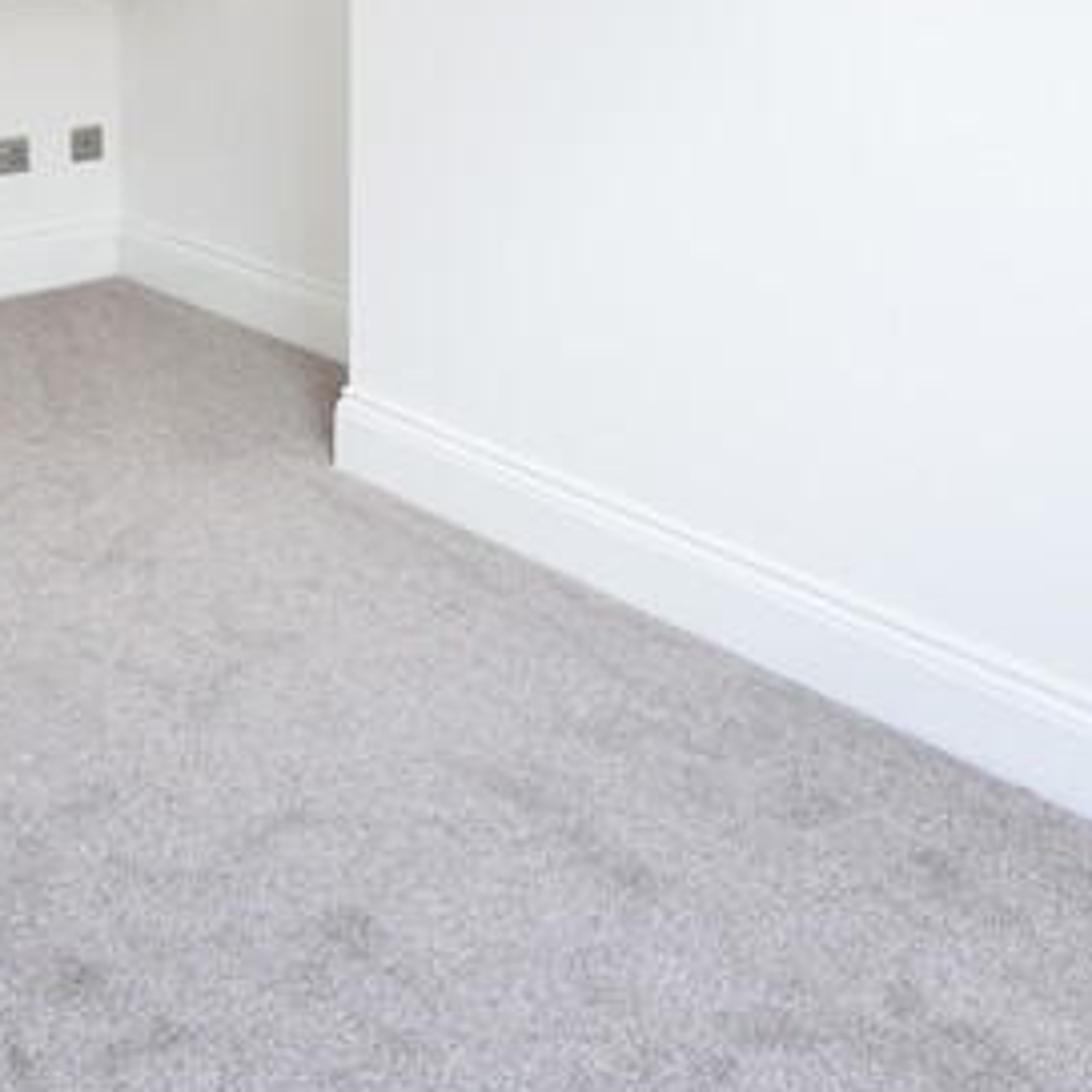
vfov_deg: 34.4
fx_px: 1713
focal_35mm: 48
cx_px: 594
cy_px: 231
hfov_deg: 35.3
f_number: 4
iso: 800
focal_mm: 10
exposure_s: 1/60
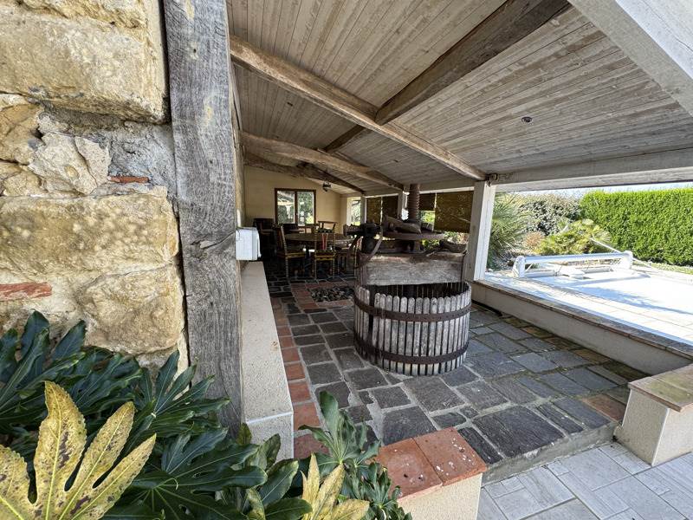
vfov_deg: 85.7
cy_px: 260
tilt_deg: -10.9
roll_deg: -0.8
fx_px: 280
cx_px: 346
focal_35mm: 14
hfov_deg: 102.1
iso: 50
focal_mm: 2.22
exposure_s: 1/99
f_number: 2.2
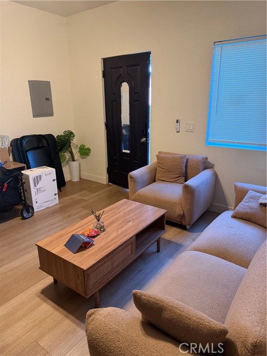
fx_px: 247
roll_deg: +0.8
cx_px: 134
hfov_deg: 56.8
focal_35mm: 24
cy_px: 178
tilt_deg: -15.5
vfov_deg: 71.6
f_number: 1.78
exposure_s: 1/60
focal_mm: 6.76
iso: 320
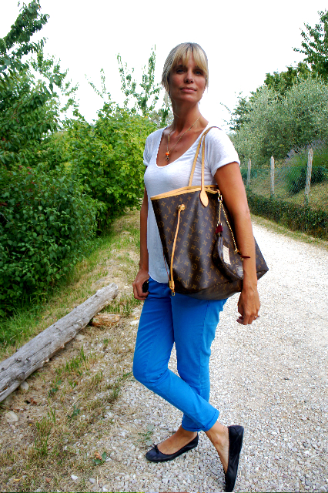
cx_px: 164
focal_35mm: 27
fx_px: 369
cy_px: 246
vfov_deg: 67.4
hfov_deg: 47.9
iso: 200
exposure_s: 1/160
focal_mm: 18
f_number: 4.5
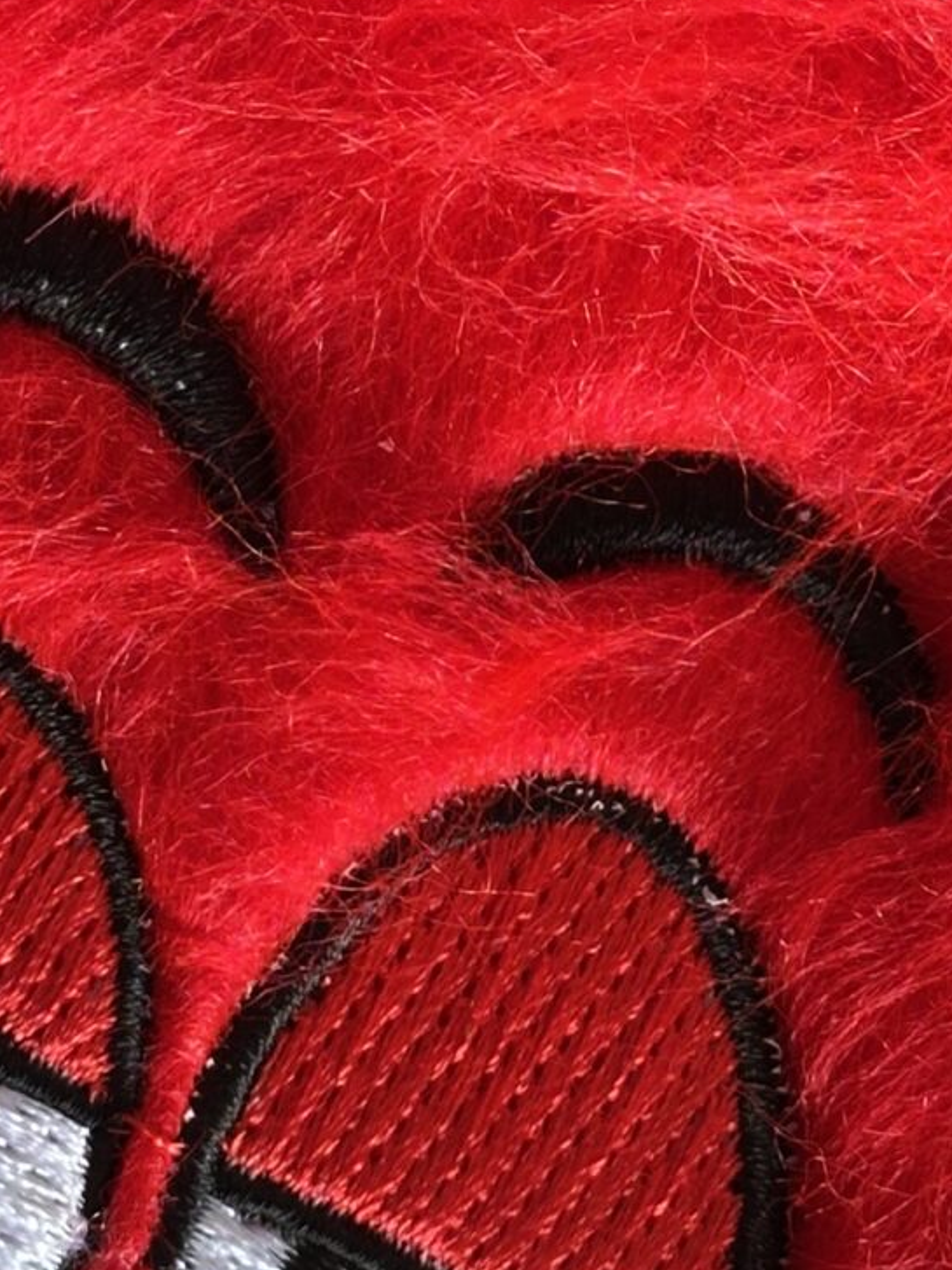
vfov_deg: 11.7
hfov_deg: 8.8
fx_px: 6199
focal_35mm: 169
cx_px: 318
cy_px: 561
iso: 80
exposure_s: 1/60
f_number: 1.78
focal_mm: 6.86
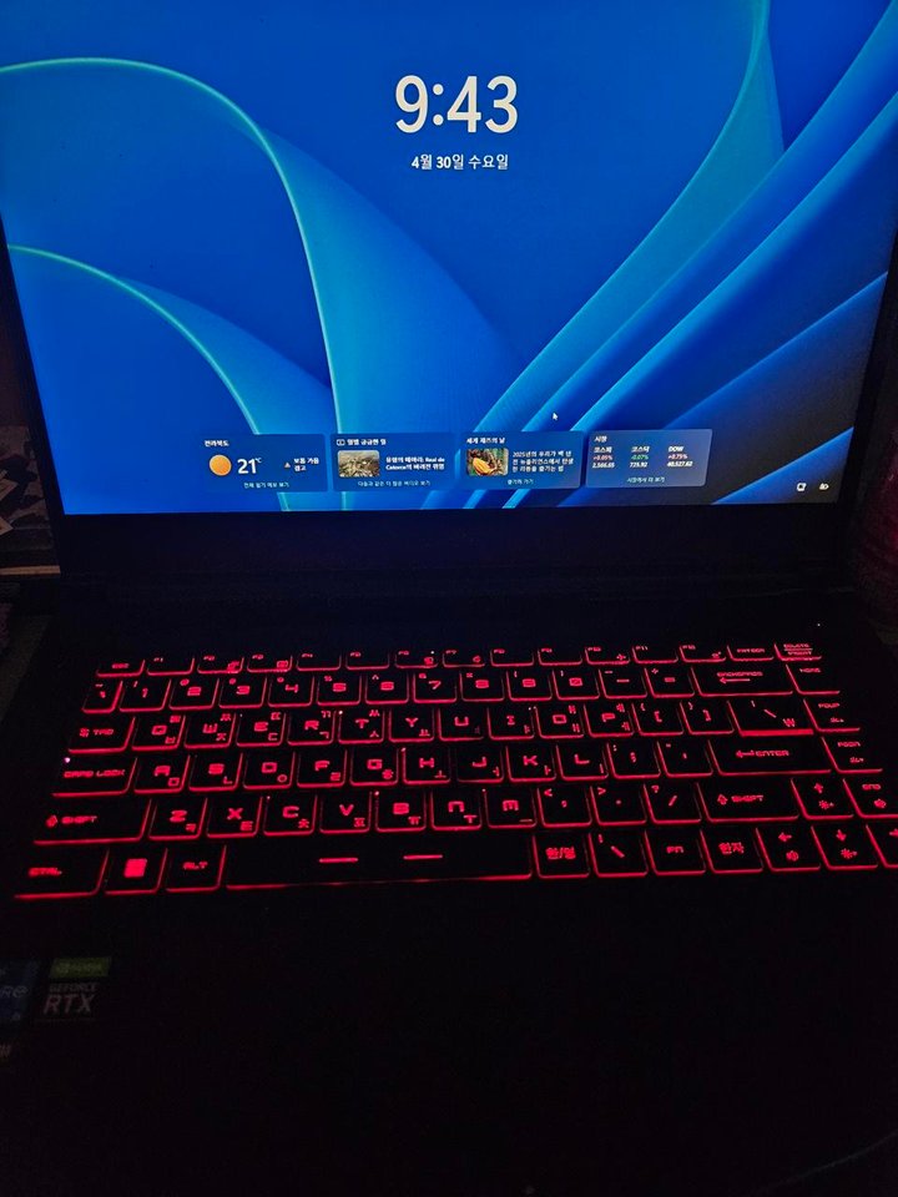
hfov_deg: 58.9
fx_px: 796
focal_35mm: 23
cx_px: 449
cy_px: 598
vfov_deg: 73.9
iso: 1000
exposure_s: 1/120
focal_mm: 5.4
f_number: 1.8
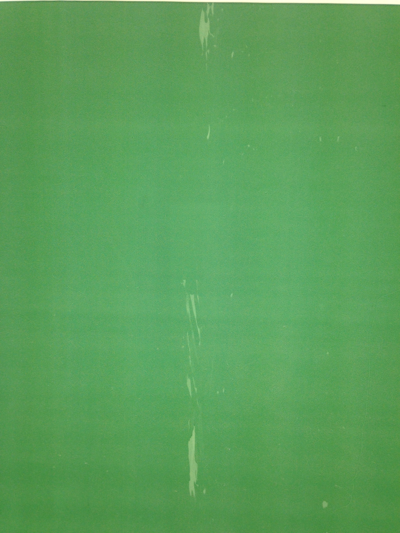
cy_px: 266
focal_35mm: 33
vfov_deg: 55.4
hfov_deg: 42.9
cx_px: 200
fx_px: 508
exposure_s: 1/414
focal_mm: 4.12
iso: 50
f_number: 2.4
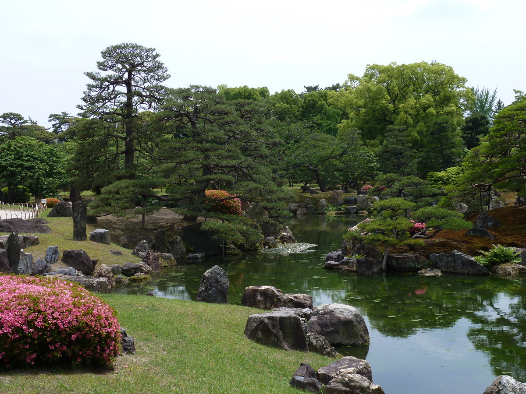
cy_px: 197
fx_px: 669
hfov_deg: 42.9
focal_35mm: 44
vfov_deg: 32.9
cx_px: 263
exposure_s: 1/400
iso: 80
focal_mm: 7.3
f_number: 4.5
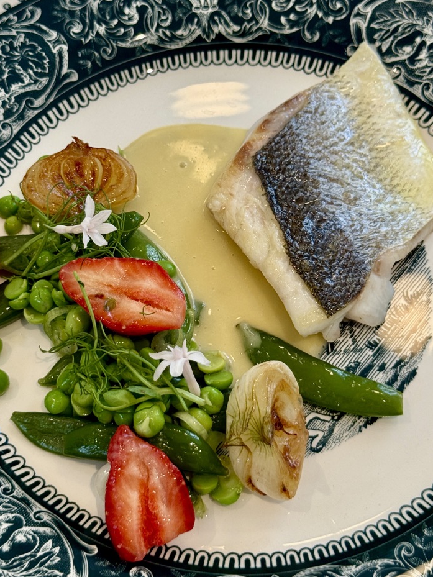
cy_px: 261
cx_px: 212
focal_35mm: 62
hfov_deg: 23.7
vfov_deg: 31.2
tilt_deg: -61.0
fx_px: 1034
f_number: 1.78
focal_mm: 6.76
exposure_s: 1/100
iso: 80
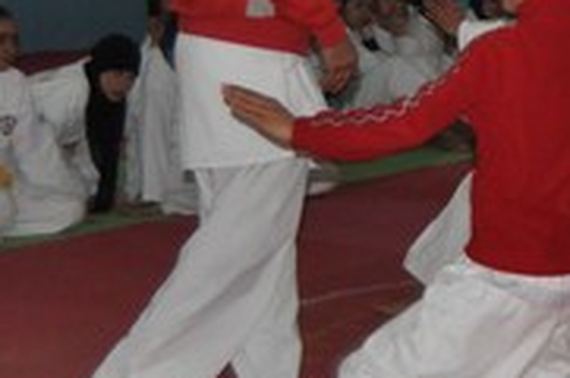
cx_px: 850
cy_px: 36
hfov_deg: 12.3
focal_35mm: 159
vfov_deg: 8.6
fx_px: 2513
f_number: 4.2
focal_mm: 30
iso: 800
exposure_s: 1/60
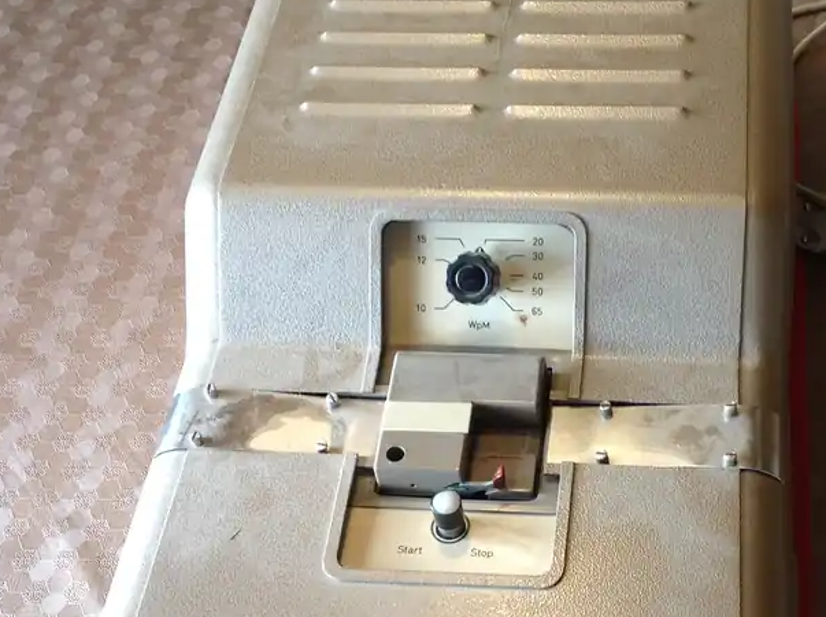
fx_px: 1382
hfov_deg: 33.0
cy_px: 384
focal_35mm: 58
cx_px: 556
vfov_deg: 25.1
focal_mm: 4.28
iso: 64
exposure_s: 1/40
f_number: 2.4
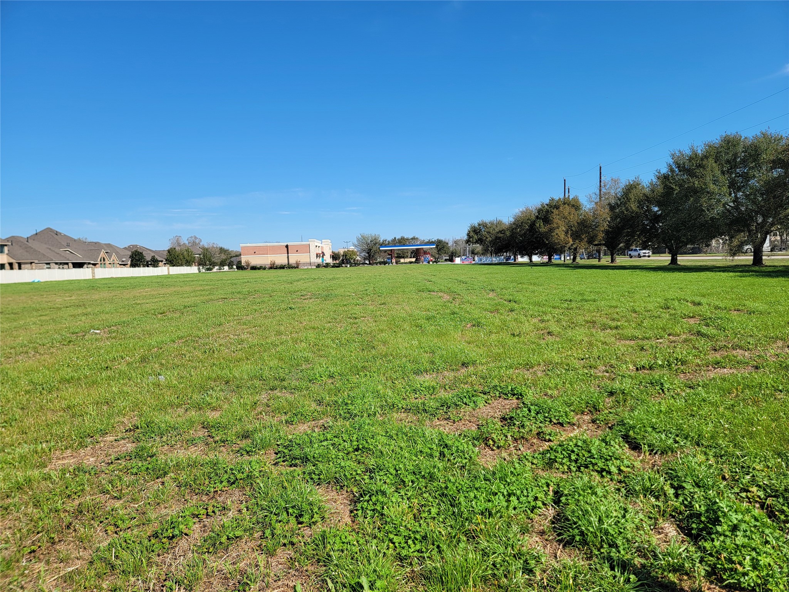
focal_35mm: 24
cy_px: 296
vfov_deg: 56.8
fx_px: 547
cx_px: 394
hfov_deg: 71.6
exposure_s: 1/1192
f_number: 1.8
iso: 16
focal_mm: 6.7
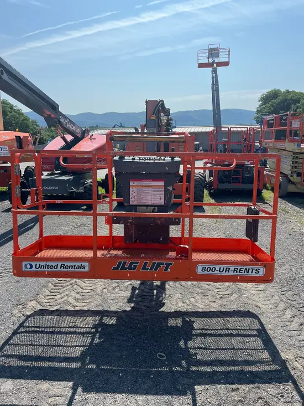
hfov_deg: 53.1
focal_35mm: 26
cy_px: 203
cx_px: 152
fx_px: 304
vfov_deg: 67.3
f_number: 1.6
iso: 50
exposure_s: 1/3413
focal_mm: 5.1
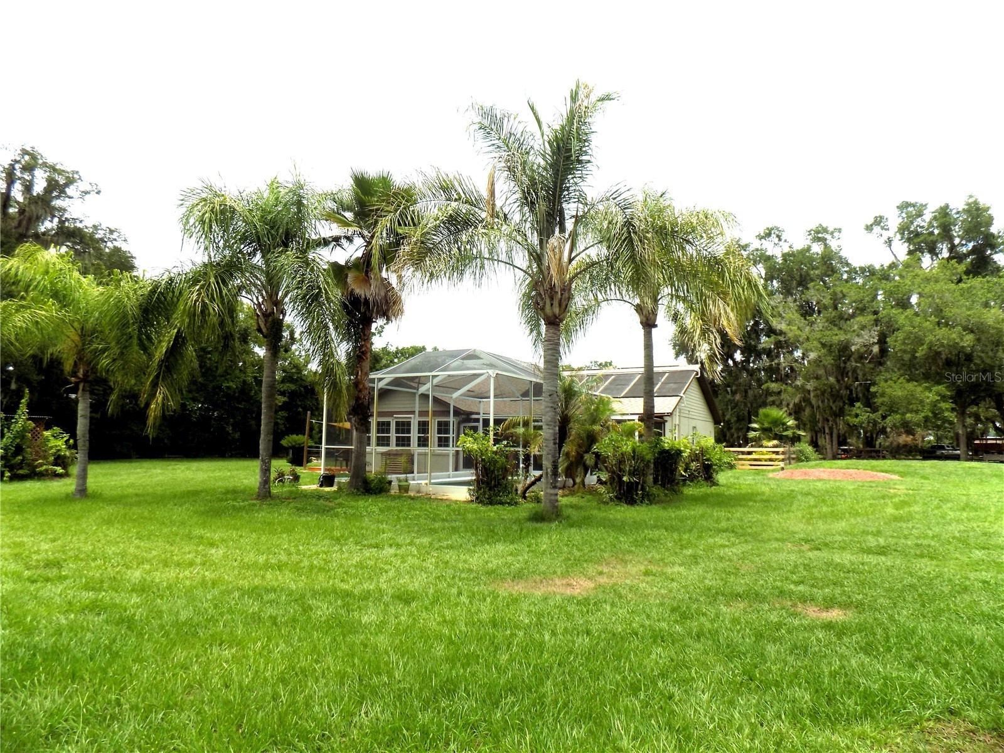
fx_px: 667
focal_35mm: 23
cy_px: 376
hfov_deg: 73.9
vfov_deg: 58.9
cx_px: 502
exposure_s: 1/1000
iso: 80
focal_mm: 4
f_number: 3.1
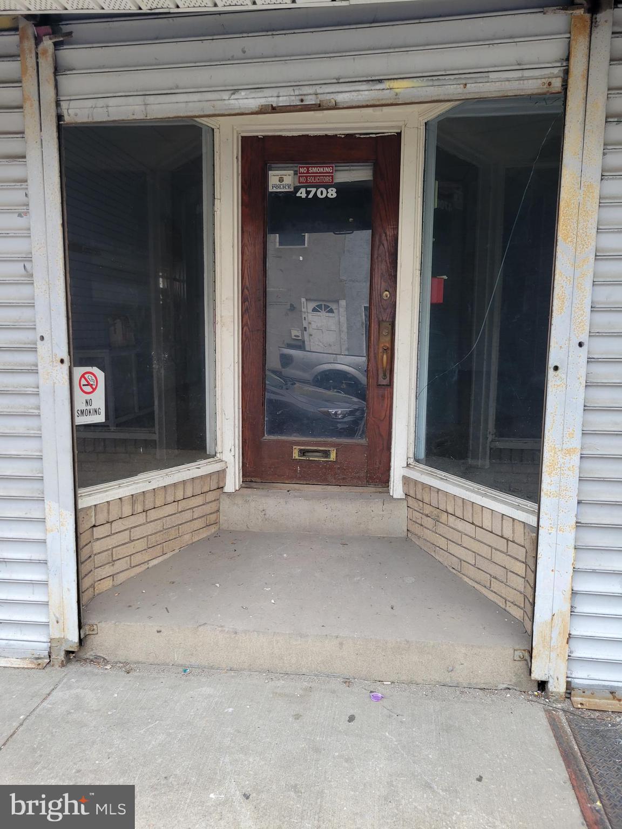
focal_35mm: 26
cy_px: 414
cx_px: 311
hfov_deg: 53.1
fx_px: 623
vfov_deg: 67.3
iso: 64
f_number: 1.8
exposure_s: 1/120
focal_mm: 5.4
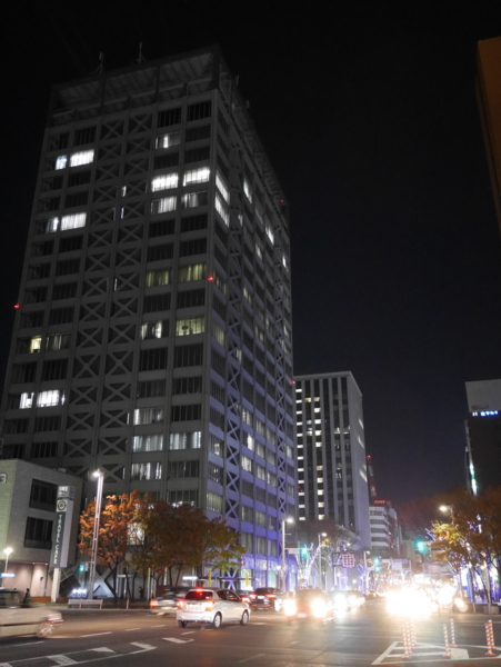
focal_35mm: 32
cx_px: 250
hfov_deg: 44.2
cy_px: 334
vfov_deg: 56.8
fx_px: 617
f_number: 4
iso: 3200
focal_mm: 16
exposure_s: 1/13
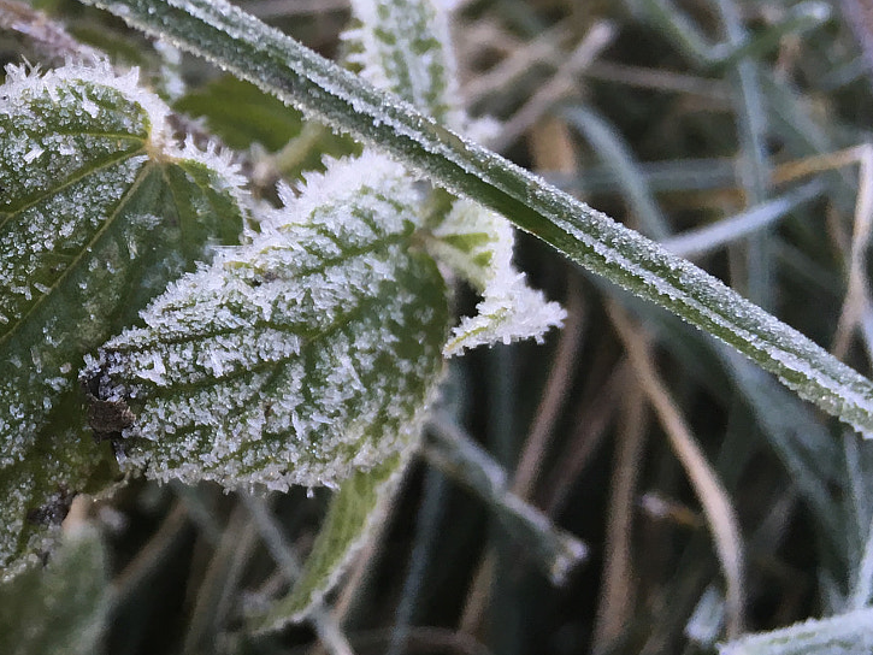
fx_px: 1614
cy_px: 182
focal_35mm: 64
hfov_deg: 28.0
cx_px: -43
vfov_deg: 22.8
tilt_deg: -52.4
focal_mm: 4.15
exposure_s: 1/33
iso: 25
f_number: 2.2
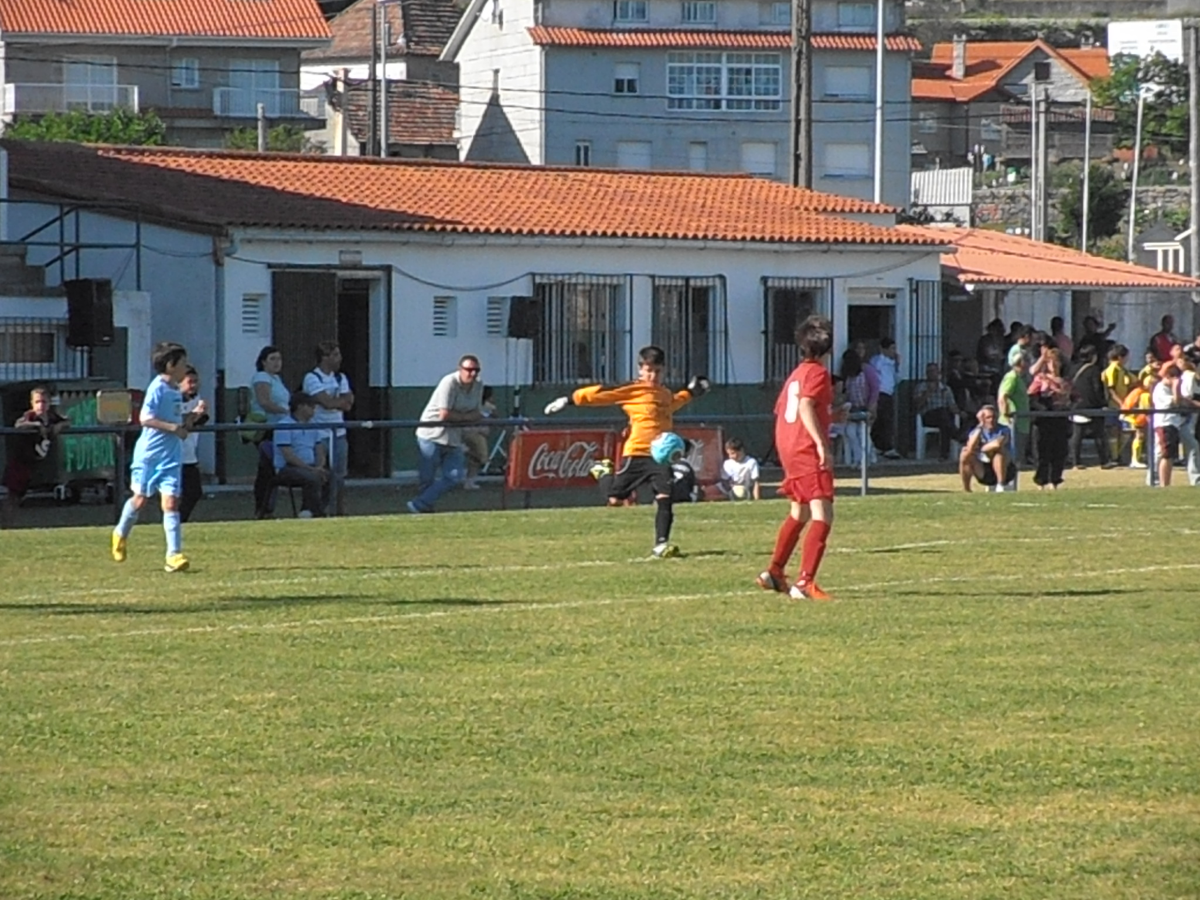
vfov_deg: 7.5
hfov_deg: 10.0
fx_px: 6864
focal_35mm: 198
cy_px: 450
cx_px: 600
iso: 400
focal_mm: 35.05
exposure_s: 1/160
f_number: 15
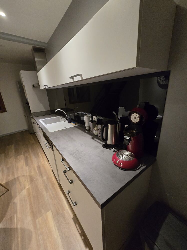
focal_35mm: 13
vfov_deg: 106.2
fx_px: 94
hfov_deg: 89.9
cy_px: 125
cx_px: 94
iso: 800
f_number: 2.2
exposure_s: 1/50
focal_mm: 2.2
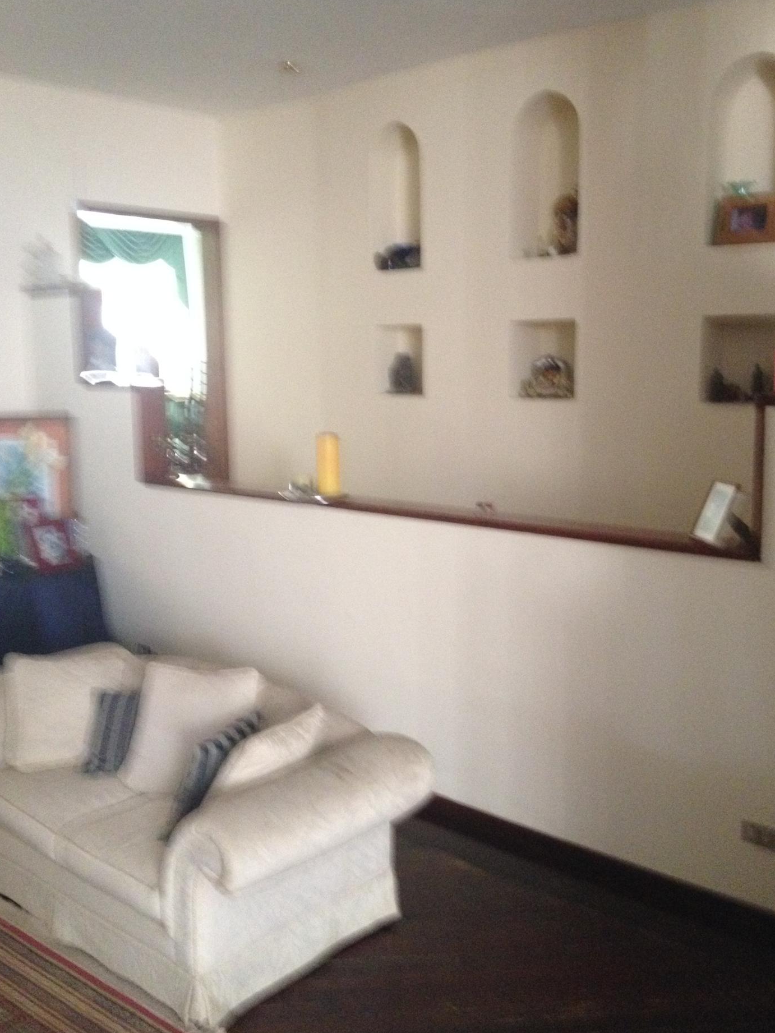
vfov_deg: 48.9
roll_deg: -1.3
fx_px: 1134
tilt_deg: -8.7
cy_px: 485
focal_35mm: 38
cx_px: 399
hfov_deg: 37.7
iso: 400
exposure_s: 1/17
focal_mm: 4.28
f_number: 2.4
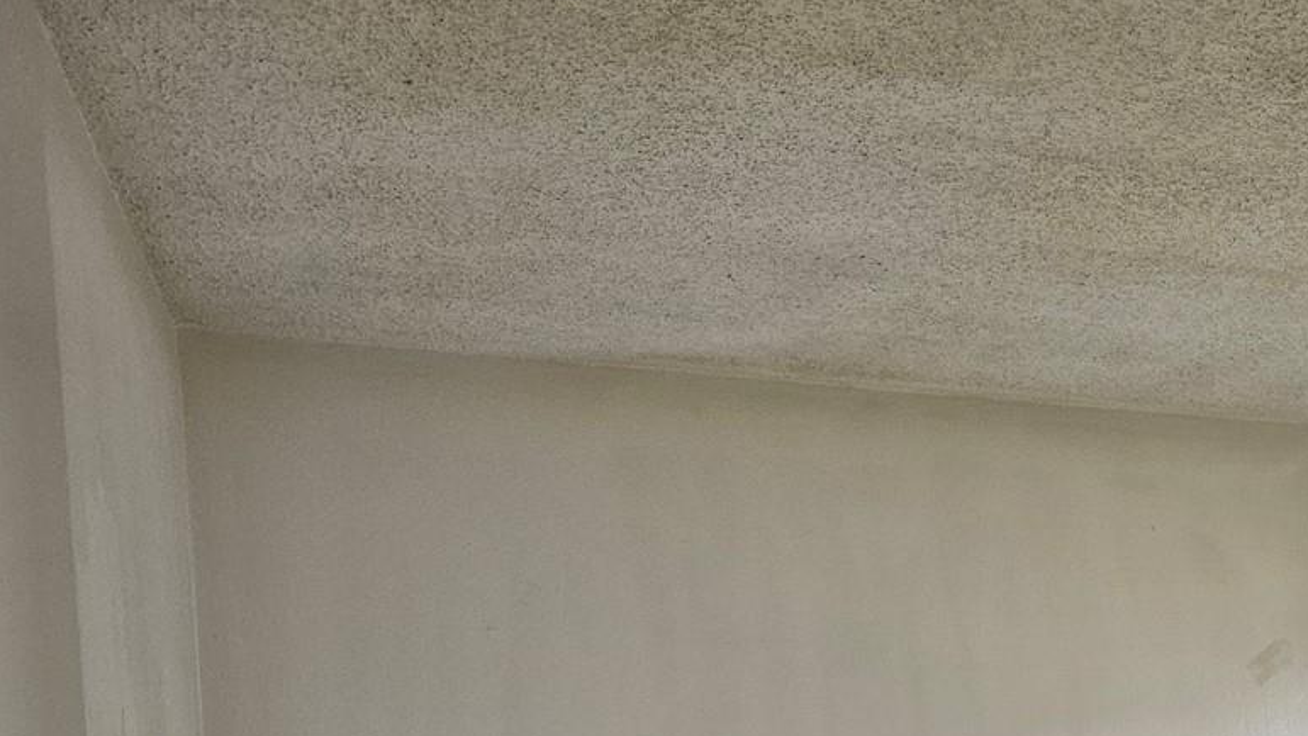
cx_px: 1206
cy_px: 963
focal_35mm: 52
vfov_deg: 20.9
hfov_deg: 37.0
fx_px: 1804
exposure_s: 1/170
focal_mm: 6.3
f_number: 1.7
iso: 250
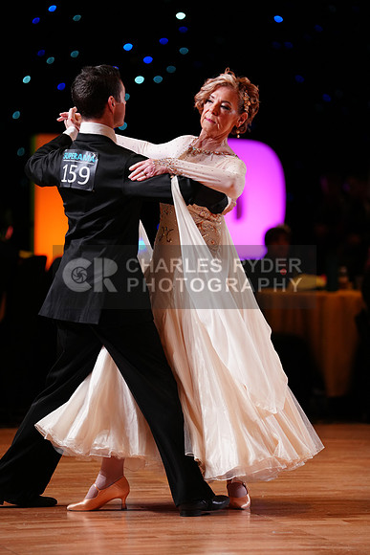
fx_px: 2511
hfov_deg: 8.4
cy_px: 278
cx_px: 185
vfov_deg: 12.6
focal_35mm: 163
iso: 1250
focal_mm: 163
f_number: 2.8
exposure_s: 1/400
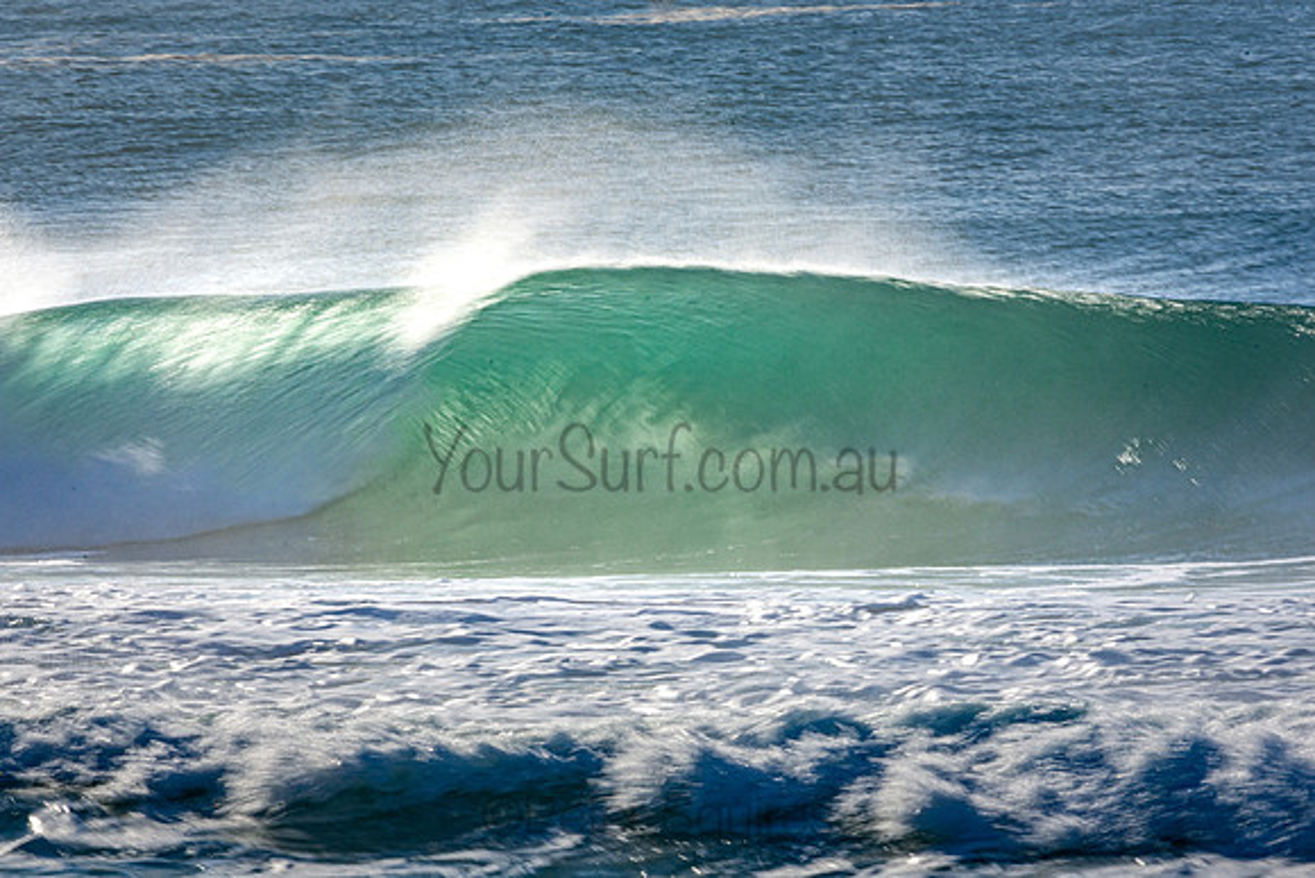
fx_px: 27983
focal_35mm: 766
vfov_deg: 1.8
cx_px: 664
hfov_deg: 2.7
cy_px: 439
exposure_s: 1/30
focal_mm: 500
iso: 100
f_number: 32
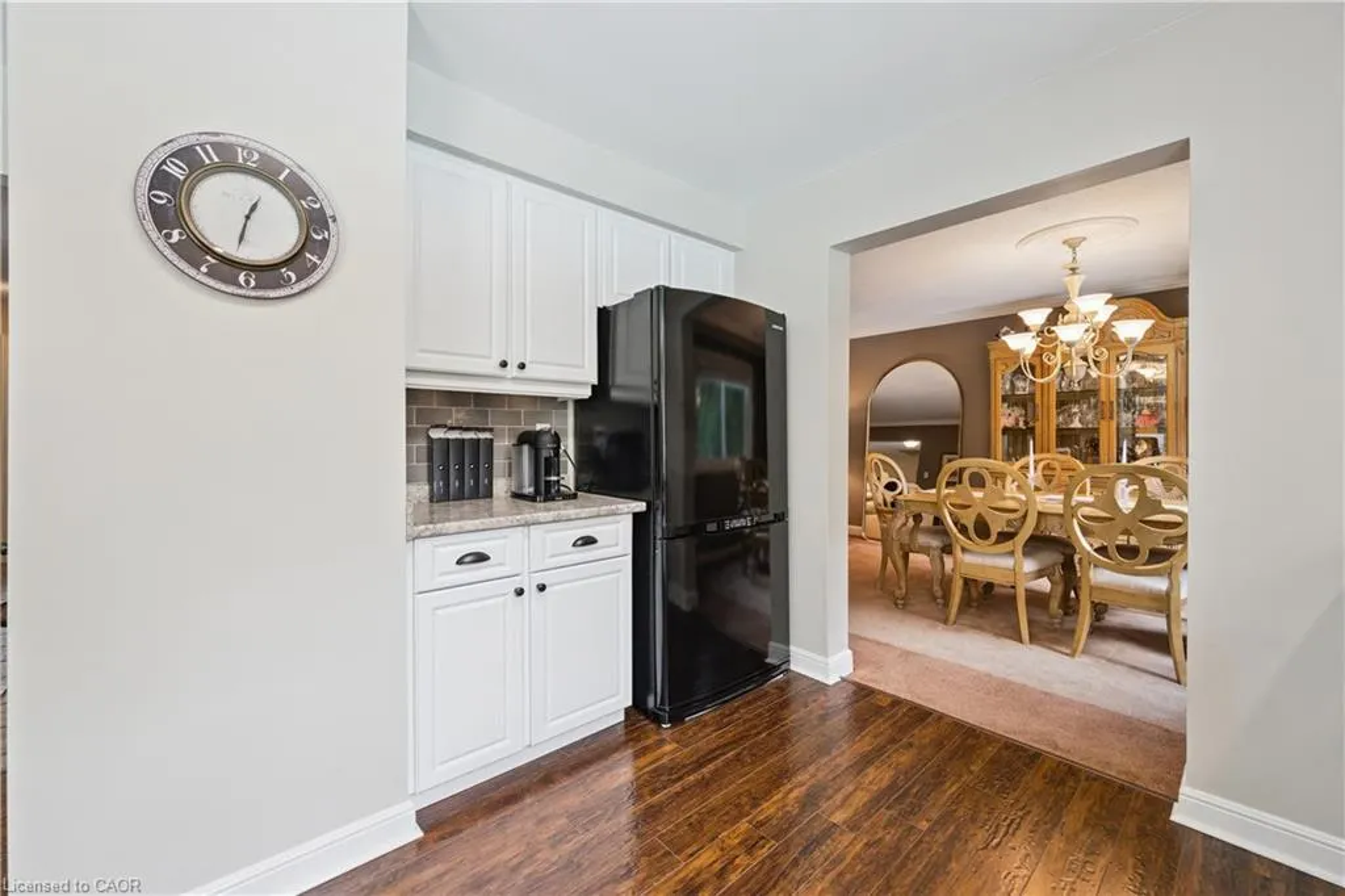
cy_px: 448
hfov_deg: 104.3
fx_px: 523
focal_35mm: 14
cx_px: 672
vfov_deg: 81.2
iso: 400
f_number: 8
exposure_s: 1/40
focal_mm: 14
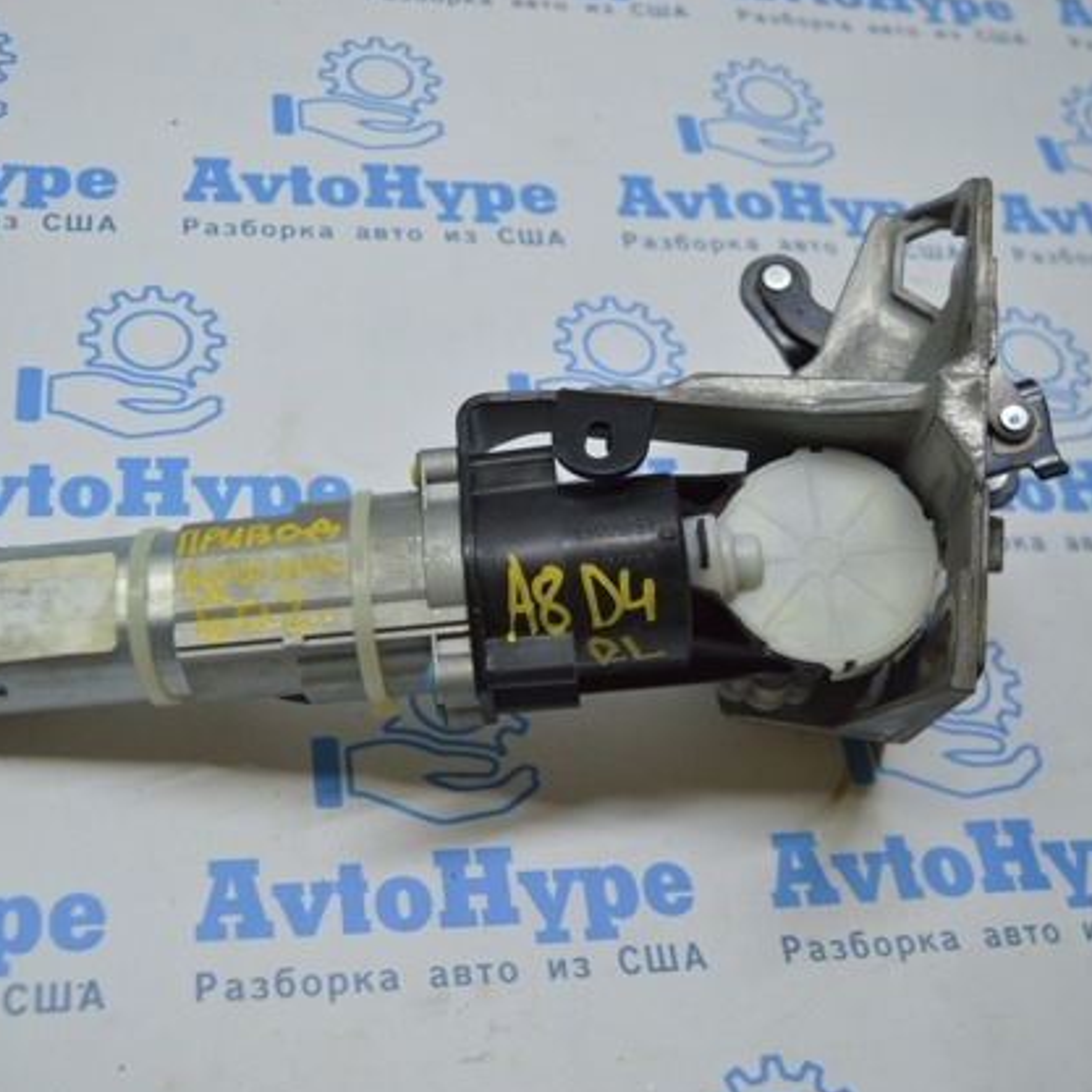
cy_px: 549
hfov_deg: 39.0
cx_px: 448
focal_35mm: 43
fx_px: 1535
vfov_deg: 39.2
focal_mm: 22
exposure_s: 1/125
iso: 400
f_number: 3.8
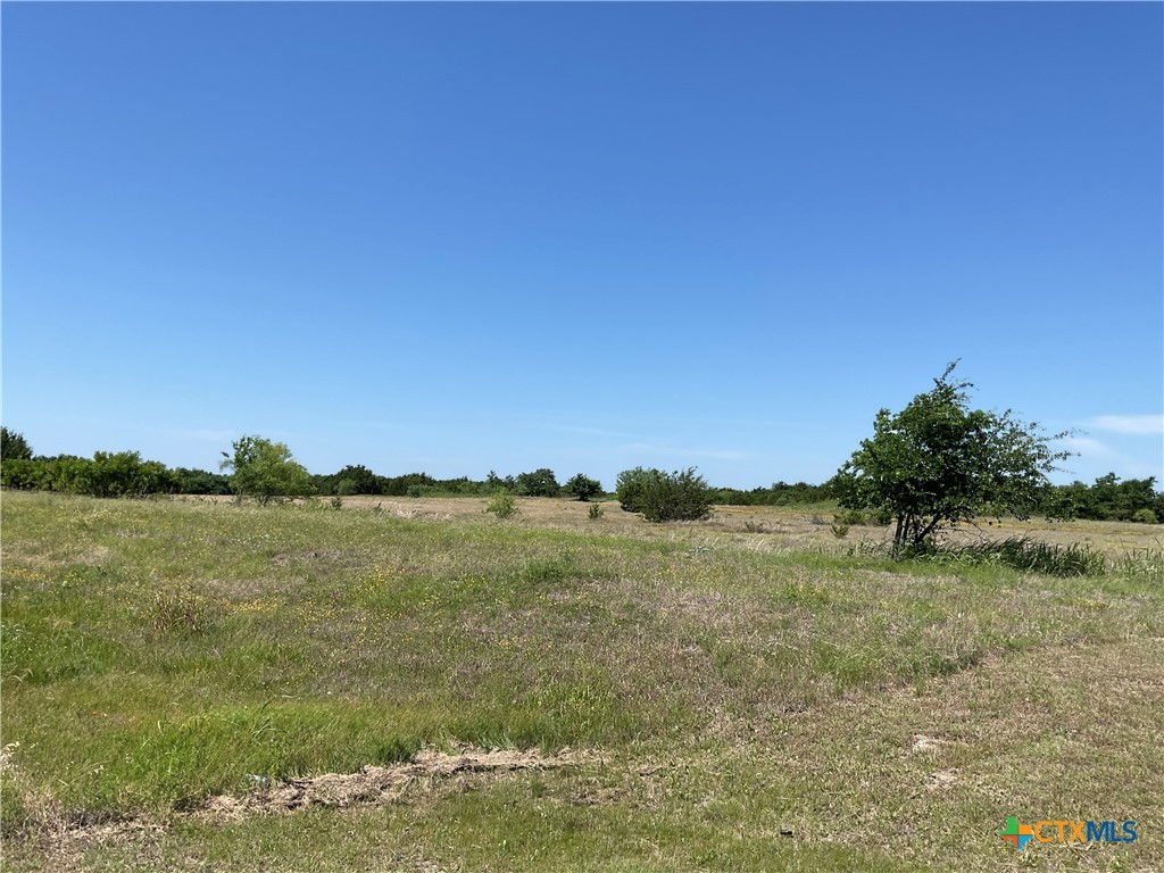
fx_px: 975
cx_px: 582
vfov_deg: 48.2
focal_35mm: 29
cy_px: 436
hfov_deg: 61.7
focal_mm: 3
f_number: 1.8
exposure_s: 1/2320
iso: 16
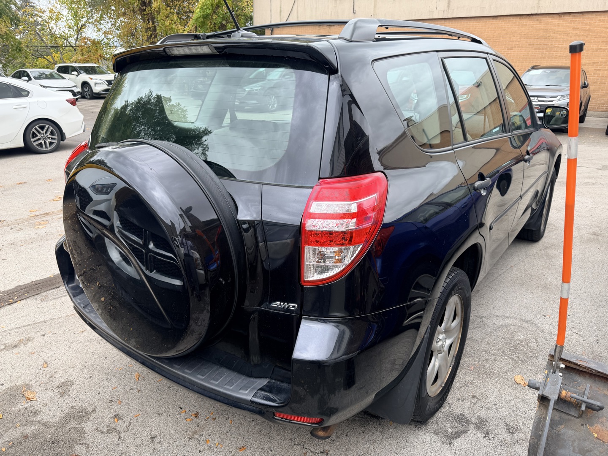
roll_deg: -1.5
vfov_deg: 56.8
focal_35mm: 24
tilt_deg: -20.1
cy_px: 228
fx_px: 422
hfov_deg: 71.6
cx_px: 304
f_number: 1.78
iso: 50
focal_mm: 6.76
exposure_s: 1/121
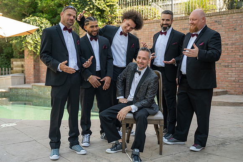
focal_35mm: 47
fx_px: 317
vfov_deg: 28.7
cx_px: 122
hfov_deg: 41.9
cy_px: 81
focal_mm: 47
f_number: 2.8
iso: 100
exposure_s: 1/160
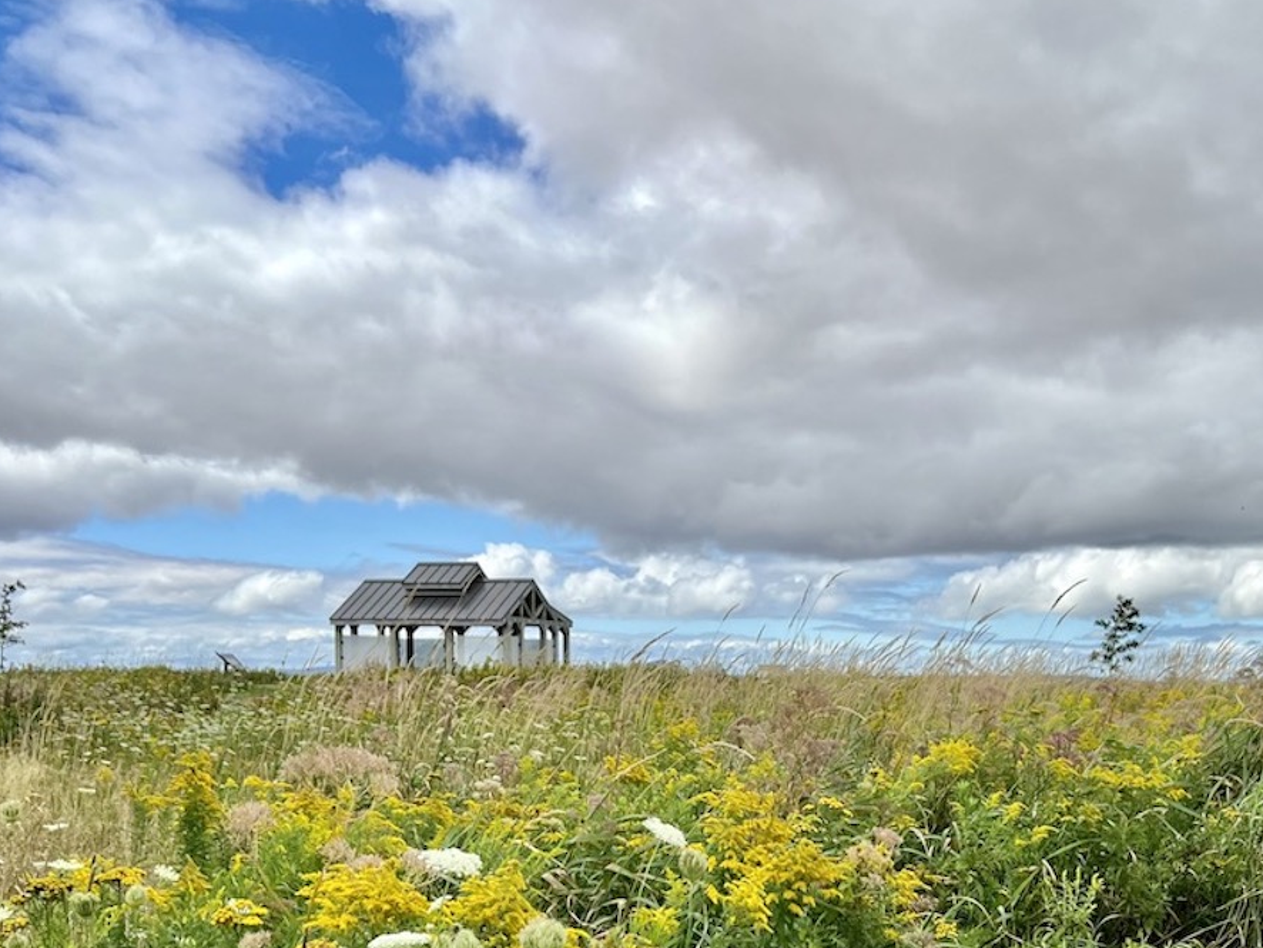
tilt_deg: -3.7
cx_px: 765
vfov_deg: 31.9
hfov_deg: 42.7
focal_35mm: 44
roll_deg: -0.6
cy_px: 772
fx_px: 1606
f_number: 1.5
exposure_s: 1/5882
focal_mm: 5.7
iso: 50
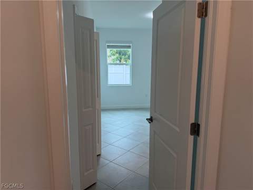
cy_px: 95
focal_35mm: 24
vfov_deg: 56.8
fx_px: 175
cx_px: 126
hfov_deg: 71.6
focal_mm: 6.76
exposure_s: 1/275
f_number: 1.78
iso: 100
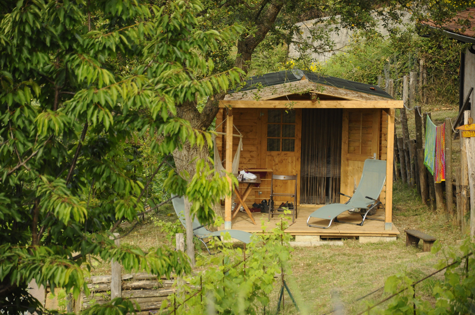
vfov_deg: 8.7
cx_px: 238
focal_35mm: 158
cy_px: 158
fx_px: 2076
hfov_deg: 13.1
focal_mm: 105
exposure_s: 1/1000
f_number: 5.6
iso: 800
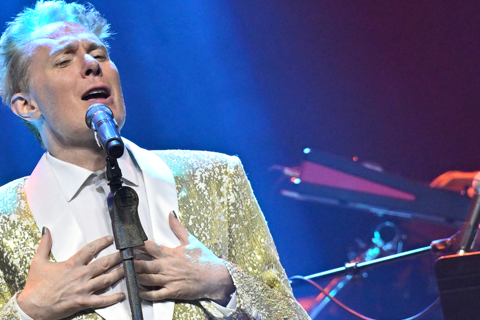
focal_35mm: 665
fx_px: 8864
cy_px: 236
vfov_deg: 2.1
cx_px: 116
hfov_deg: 3.1
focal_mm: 200
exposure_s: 1/100
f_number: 4.5
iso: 3200
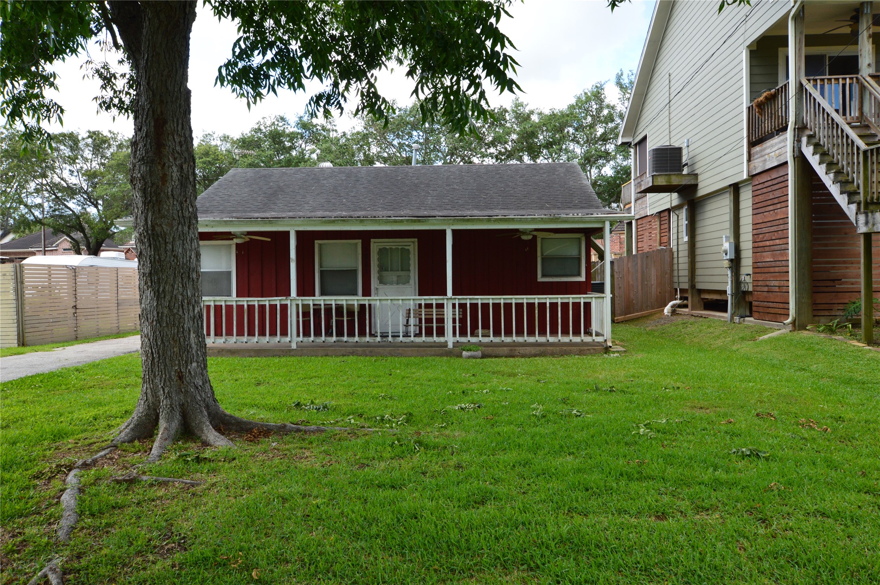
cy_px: 292
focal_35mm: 30
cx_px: 440
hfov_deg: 62.0
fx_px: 733
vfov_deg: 43.5
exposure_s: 1/200
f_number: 10
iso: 400
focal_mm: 20
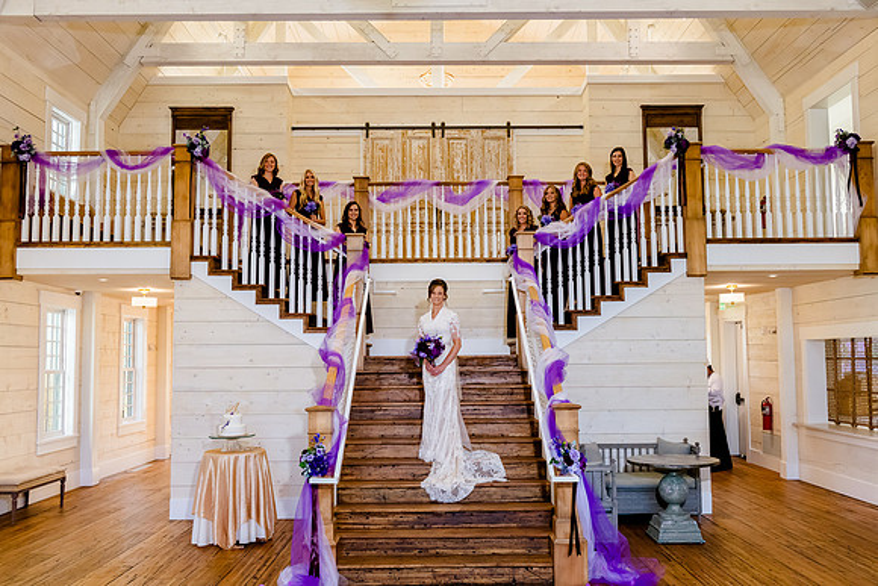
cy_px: 293
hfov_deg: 58.0
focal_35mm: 32
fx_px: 791
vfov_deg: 40.6
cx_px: 439
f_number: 6.3
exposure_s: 1/200
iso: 2500
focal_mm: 32
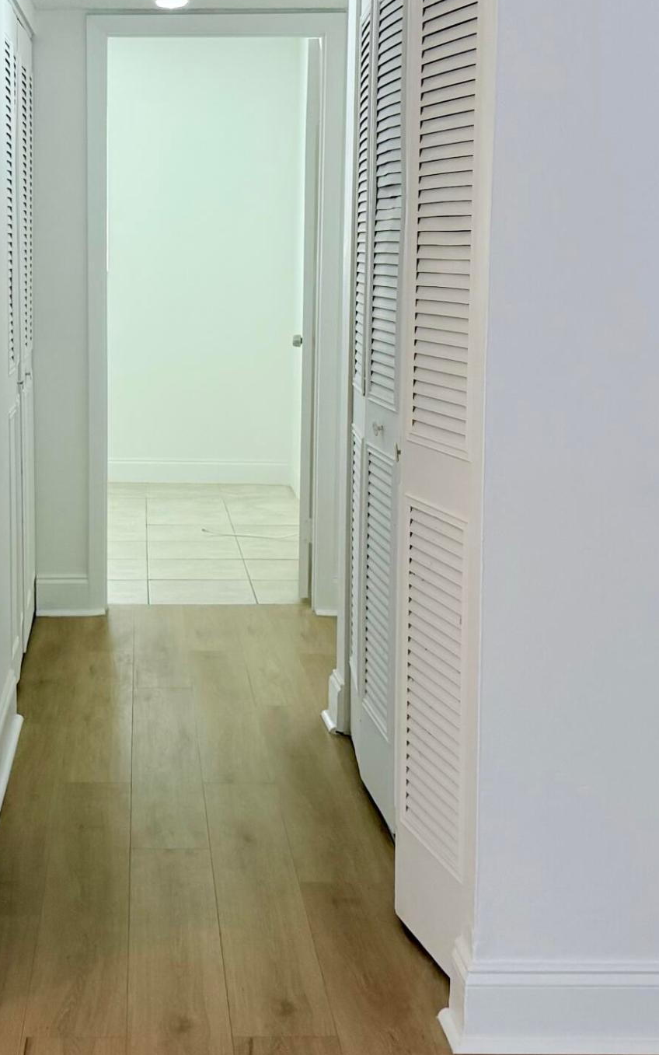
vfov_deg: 37.3
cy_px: 380
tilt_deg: -6.5
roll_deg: +0.3
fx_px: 1552
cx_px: 132
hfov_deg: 23.6
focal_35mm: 54
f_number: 1.78
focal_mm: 6.76
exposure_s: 1/164
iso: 200
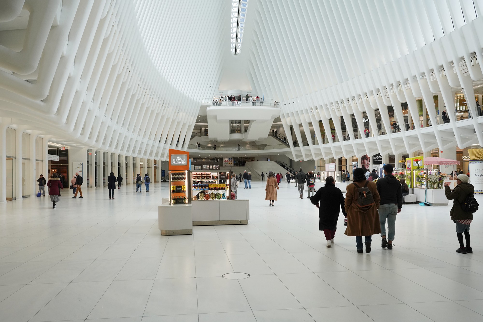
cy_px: 161
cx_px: 242
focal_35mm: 31
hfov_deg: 60.3
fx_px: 416
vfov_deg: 42.3
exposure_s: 1/80
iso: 1600
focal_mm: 31
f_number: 13
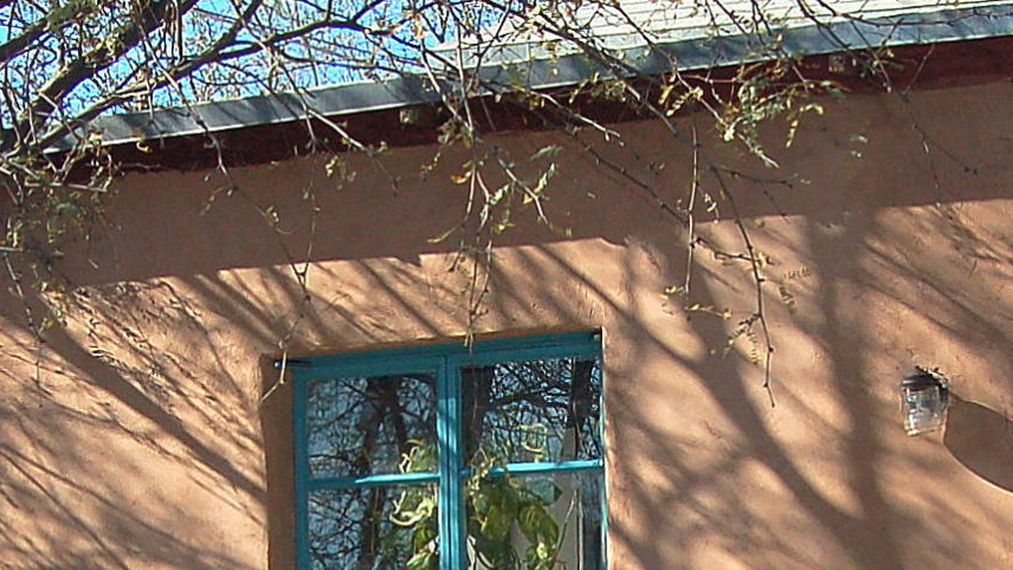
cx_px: 596
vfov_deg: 11.9
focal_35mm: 99
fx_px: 2660
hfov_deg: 21.5
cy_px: 752
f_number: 8
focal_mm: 18
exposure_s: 1/250
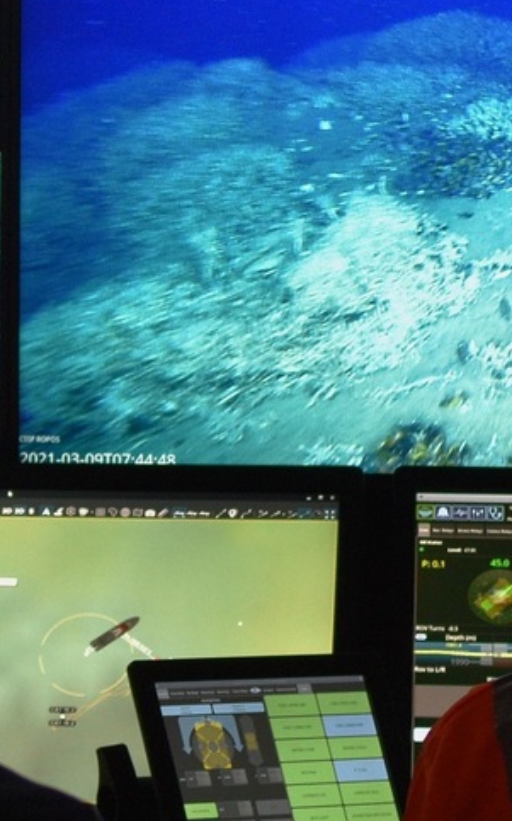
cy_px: -19
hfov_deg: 6.2
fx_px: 4759
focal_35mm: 213
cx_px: 242
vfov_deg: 9.8
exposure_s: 1/60
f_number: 3.2
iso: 800
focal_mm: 35
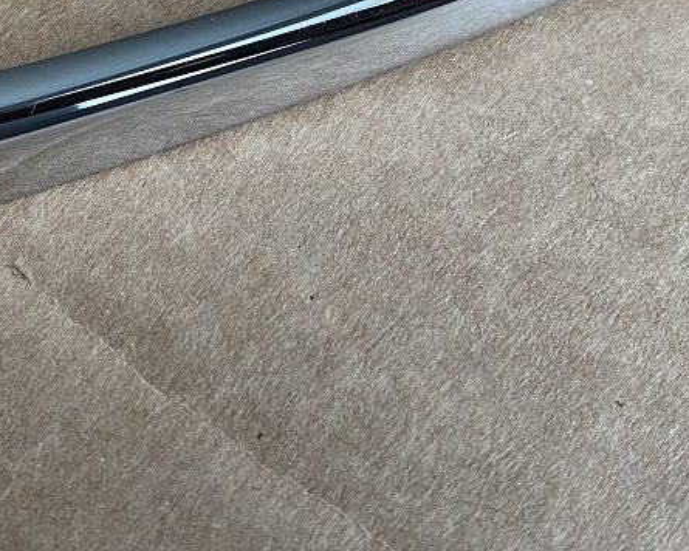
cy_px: -34
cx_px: 305
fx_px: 1407
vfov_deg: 21.2
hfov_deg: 27.5
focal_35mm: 69
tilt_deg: -48.9
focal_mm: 4.25
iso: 125
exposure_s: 1/94
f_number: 1.8
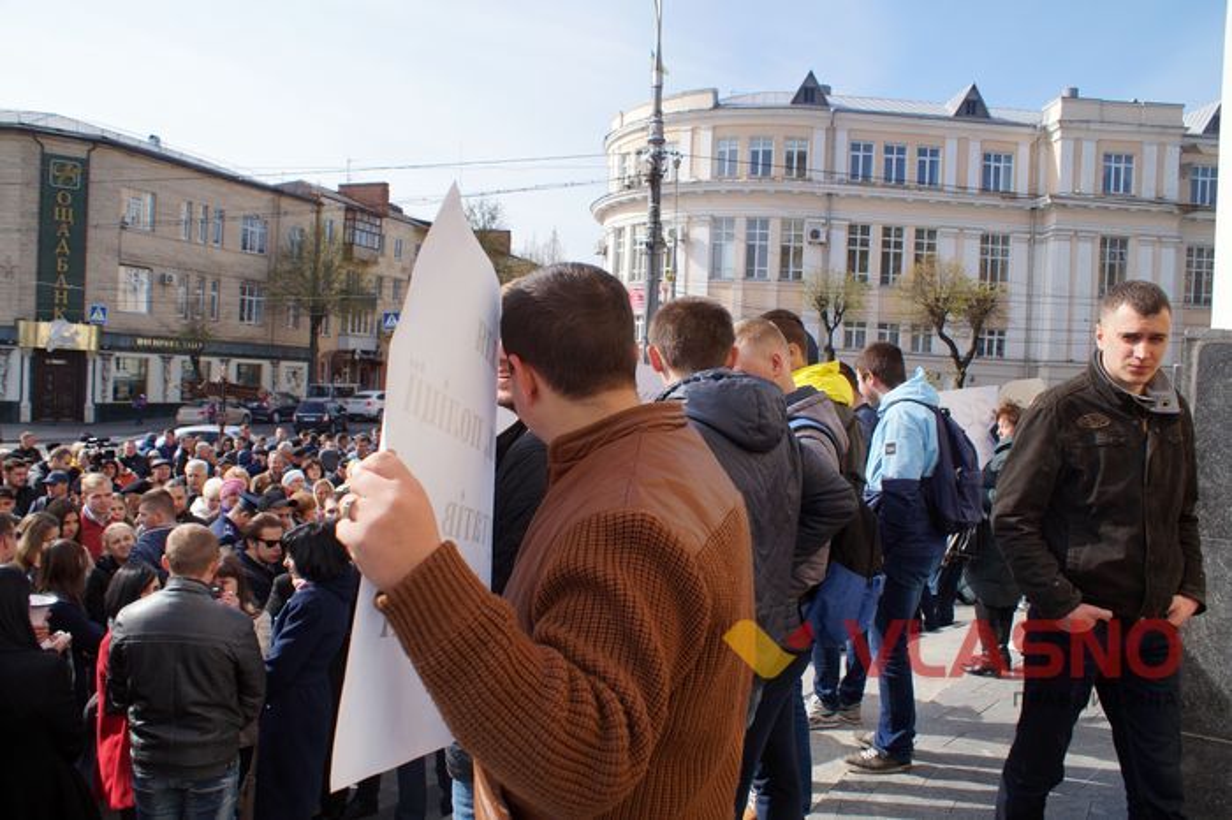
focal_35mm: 30
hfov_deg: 62.0
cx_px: 616
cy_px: 410
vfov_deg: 43.6
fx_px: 1026
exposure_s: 1/400
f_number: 6.3
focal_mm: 20
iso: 100
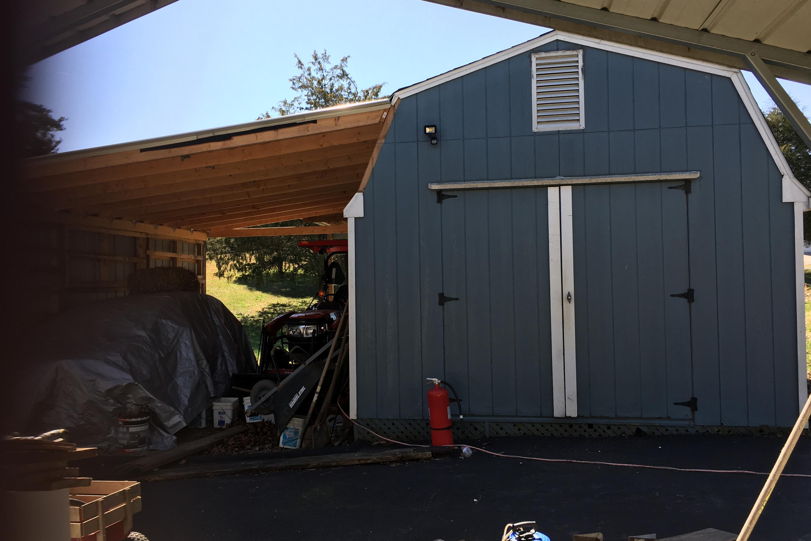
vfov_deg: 42.3
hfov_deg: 60.3
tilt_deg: +2.1
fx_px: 698
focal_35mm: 31
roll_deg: +1.2
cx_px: 407
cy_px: 263
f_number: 2.2
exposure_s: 1/460
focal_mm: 4.15
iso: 25
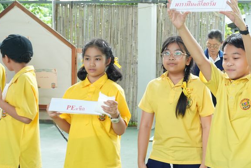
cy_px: 70
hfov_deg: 28.2
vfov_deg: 19.5
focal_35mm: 70
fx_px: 487
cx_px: 203
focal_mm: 27
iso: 800
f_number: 4.5
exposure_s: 1/160
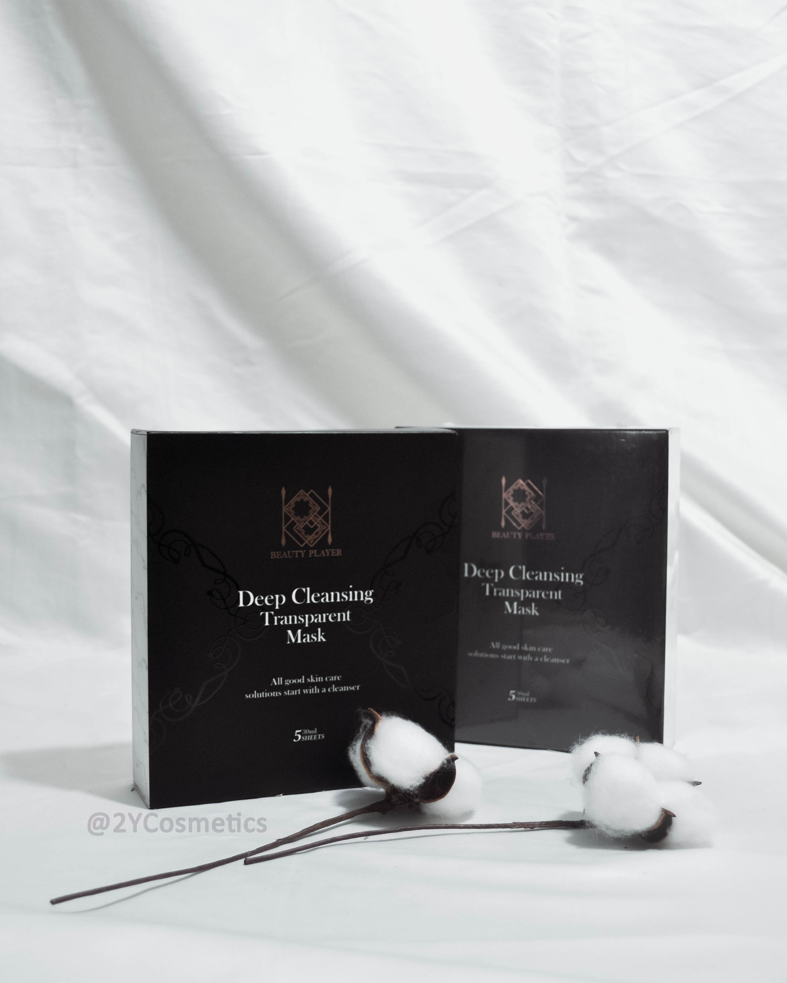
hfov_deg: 36.5
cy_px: 466
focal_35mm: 41
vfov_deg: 44.8
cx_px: 394
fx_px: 1194
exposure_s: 1/40
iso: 400
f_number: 4
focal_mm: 24
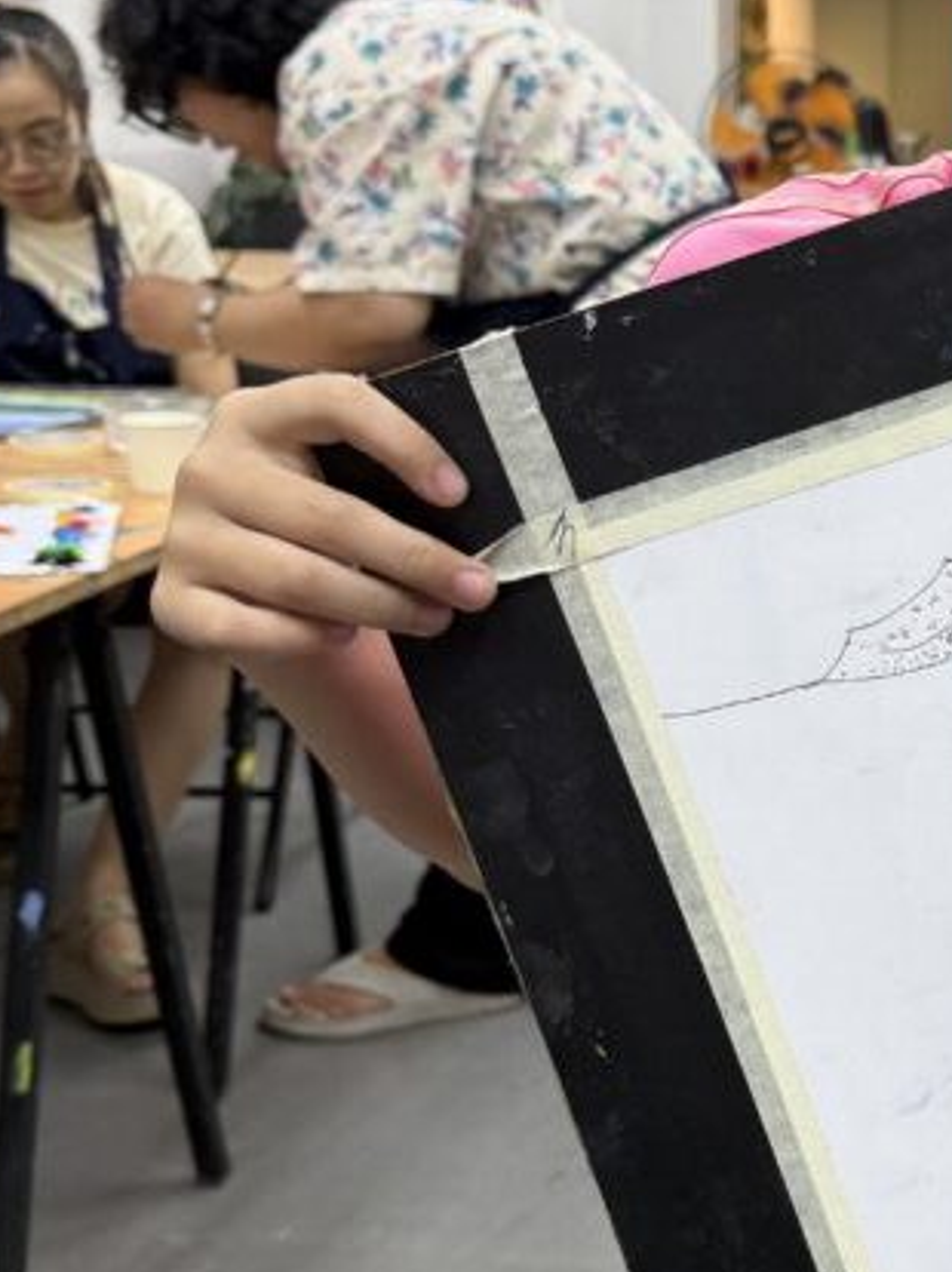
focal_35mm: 58
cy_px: 618
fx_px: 2129
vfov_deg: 33.2
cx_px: 1112
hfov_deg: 23.3
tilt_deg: -12.7
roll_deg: -3.5
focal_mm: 6.76
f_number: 1.78
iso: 80
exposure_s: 1/100
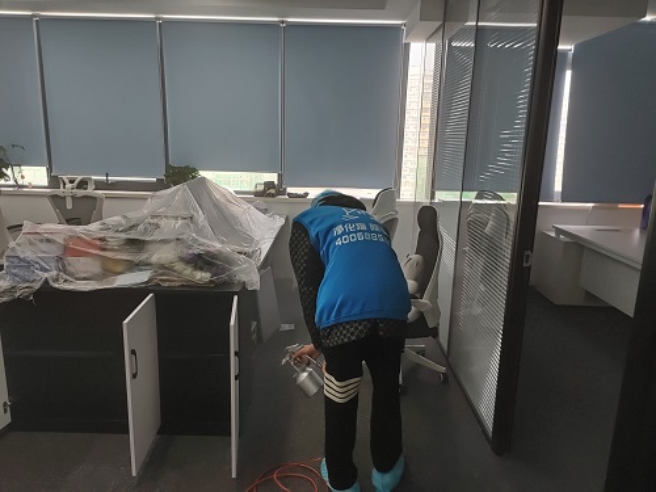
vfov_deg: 53.1
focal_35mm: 26
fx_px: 493
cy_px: 246
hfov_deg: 67.3
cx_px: 328
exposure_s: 1/50
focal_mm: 4.26
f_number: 1.8
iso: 197
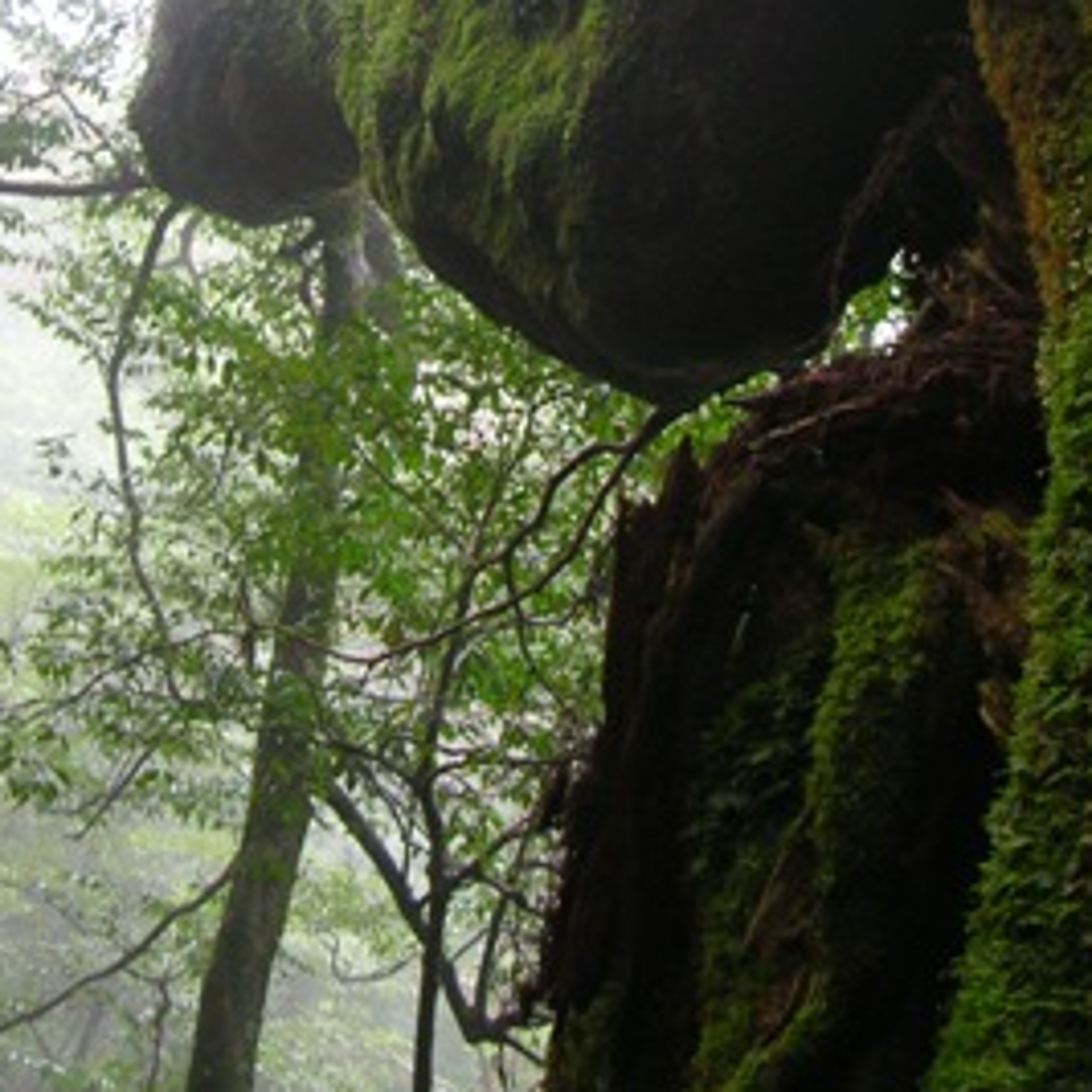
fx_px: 2356
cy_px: 82
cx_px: 517
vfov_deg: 25.2
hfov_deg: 26.1
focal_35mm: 66
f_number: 2.8
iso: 50
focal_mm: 5.8
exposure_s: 1/21.6
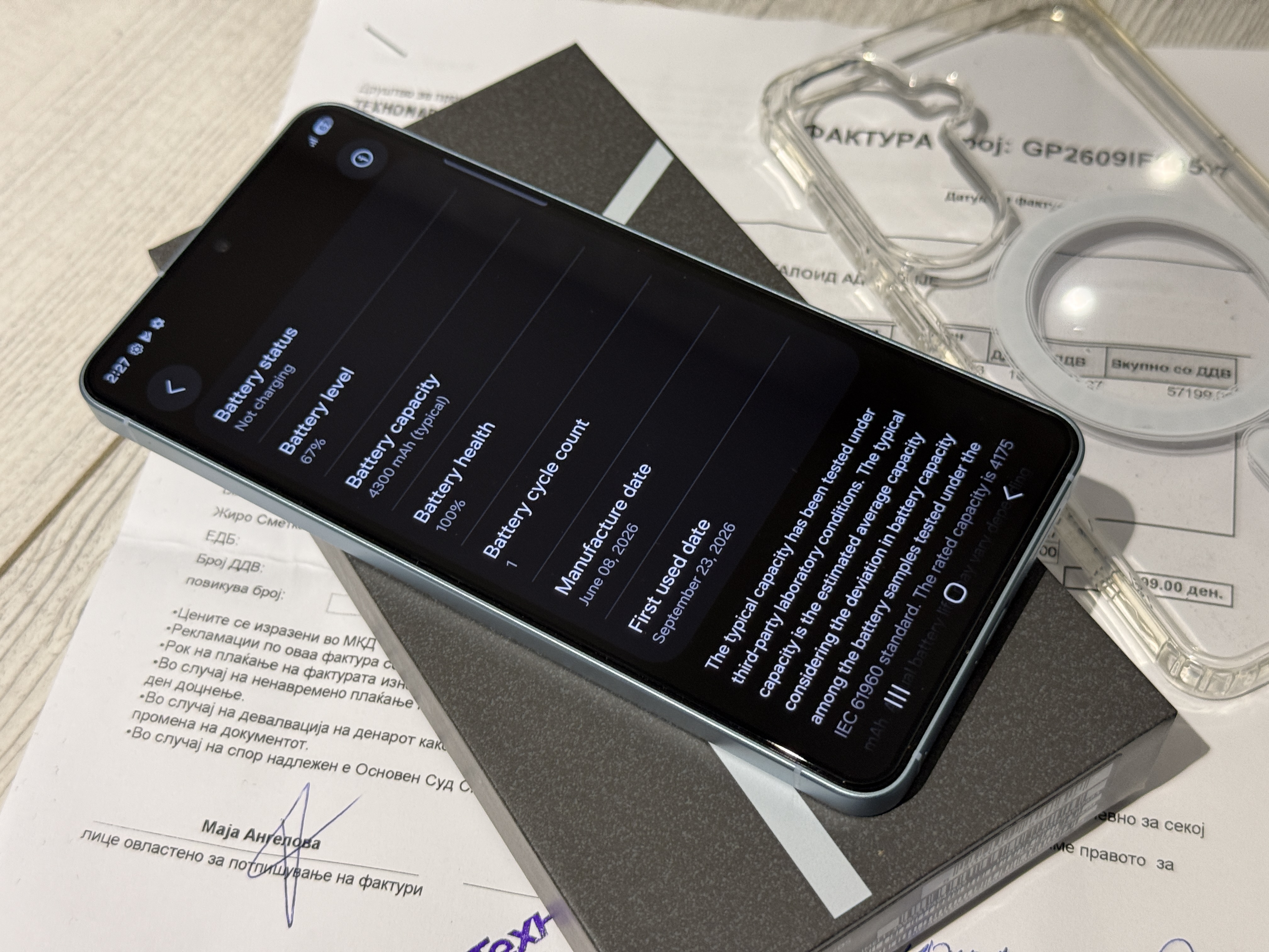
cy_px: 476
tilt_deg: -55.2
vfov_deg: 30.3
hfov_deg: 39.7
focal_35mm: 48
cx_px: 634
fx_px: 1760
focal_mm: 6.76
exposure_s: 1/50
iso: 80
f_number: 1.78
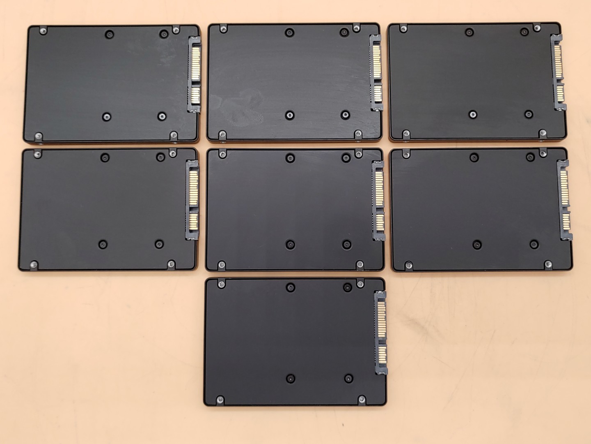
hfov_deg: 55.4
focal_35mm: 33
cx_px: 296
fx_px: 563
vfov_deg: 42.9
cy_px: 222
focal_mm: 4.36
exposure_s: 1/72
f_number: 1.8
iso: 50
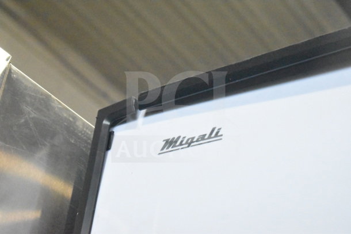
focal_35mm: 82
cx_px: 176
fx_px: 805
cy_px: 117
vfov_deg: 16.6
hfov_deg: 24.6
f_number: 5.6
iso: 20000
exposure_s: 1/3200
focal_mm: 55
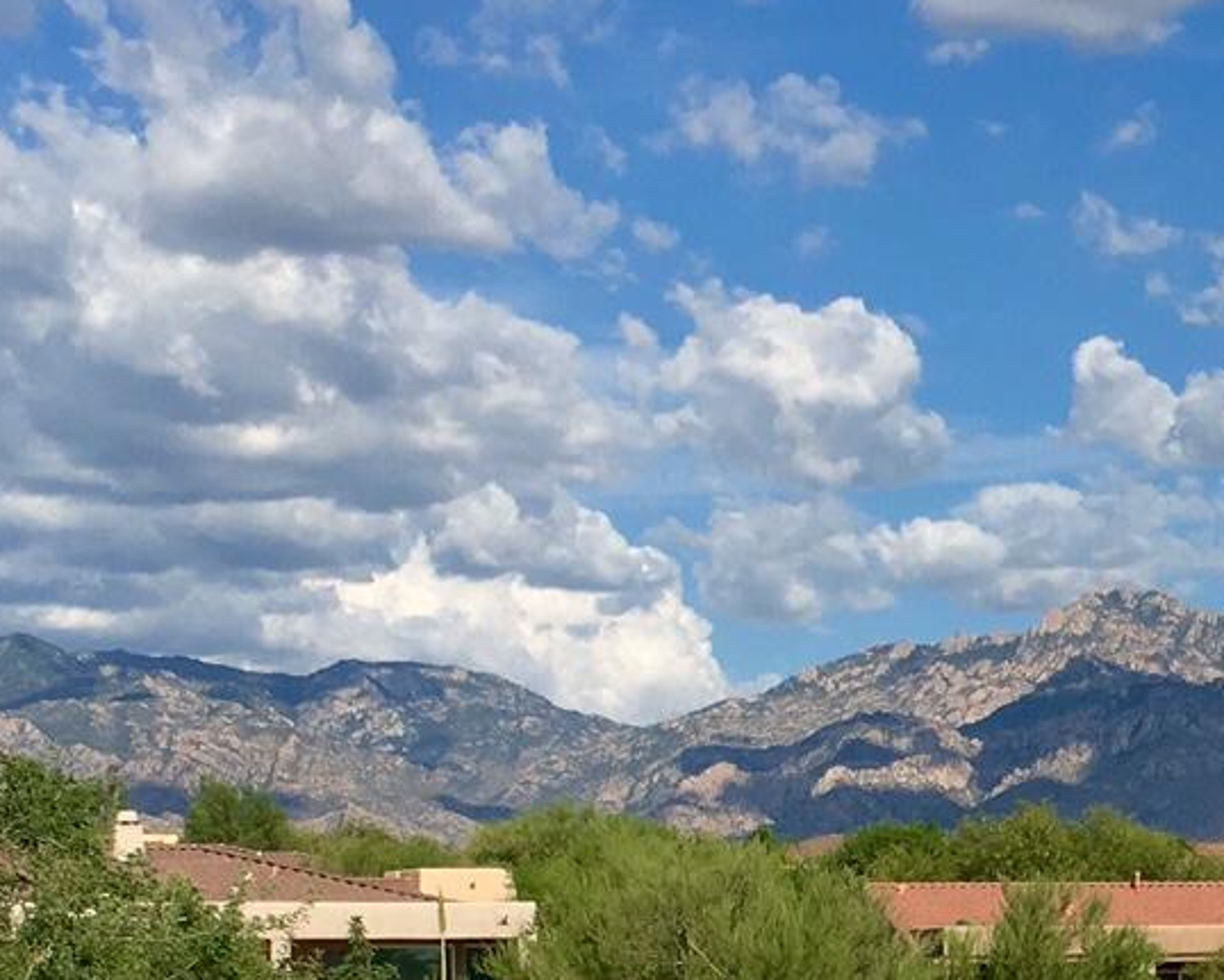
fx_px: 3842
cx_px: 1113
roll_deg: +0.2
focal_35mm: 106
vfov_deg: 14.2
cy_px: 1119
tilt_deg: -1.0
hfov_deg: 17.8
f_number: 2.2
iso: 25
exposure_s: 1/1923
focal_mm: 4.15
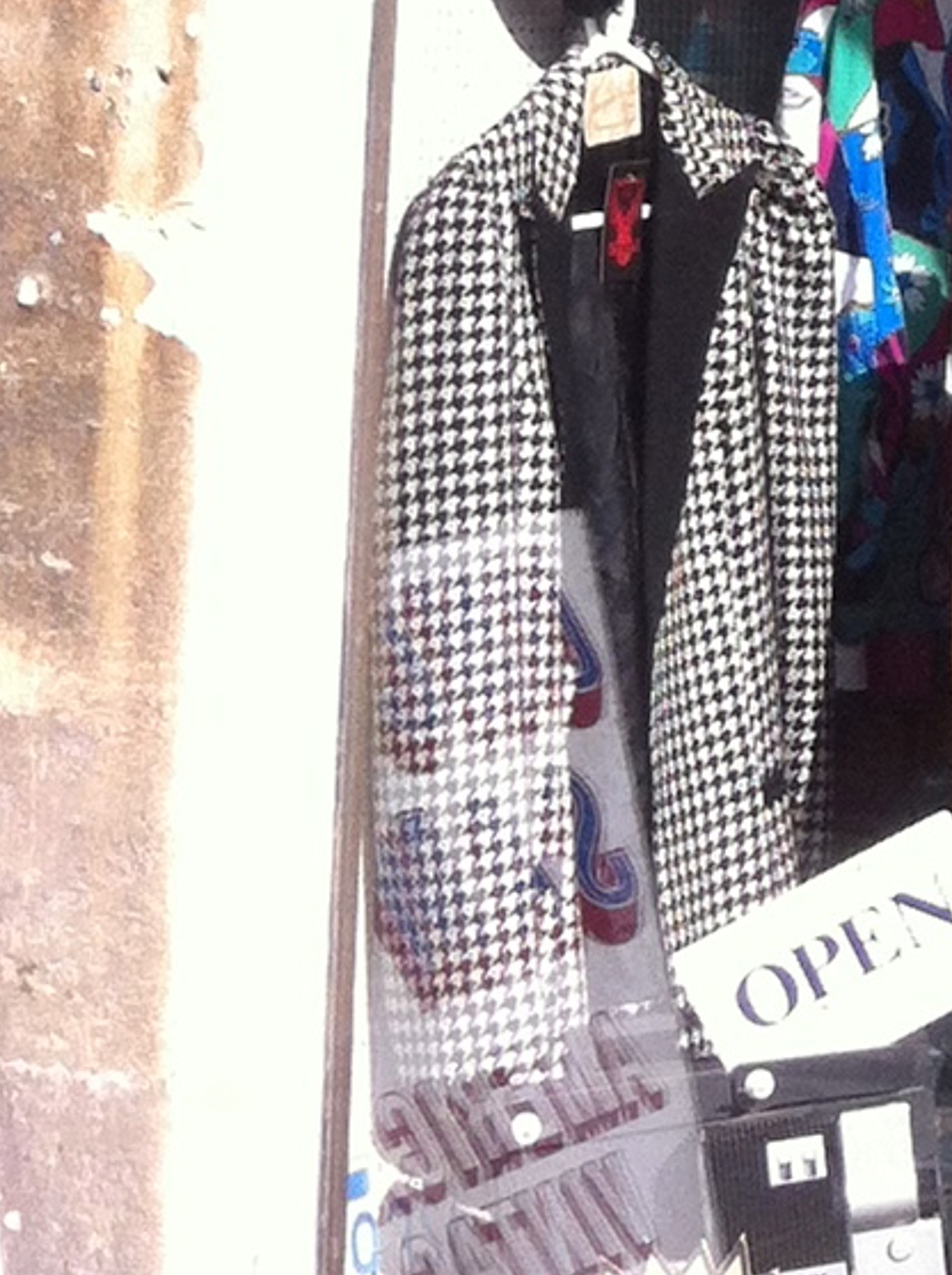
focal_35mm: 163
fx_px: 5993
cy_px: -700
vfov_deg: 11.6
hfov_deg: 8.4
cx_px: 2183
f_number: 2.8
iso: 80
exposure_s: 1/642
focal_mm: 3.85
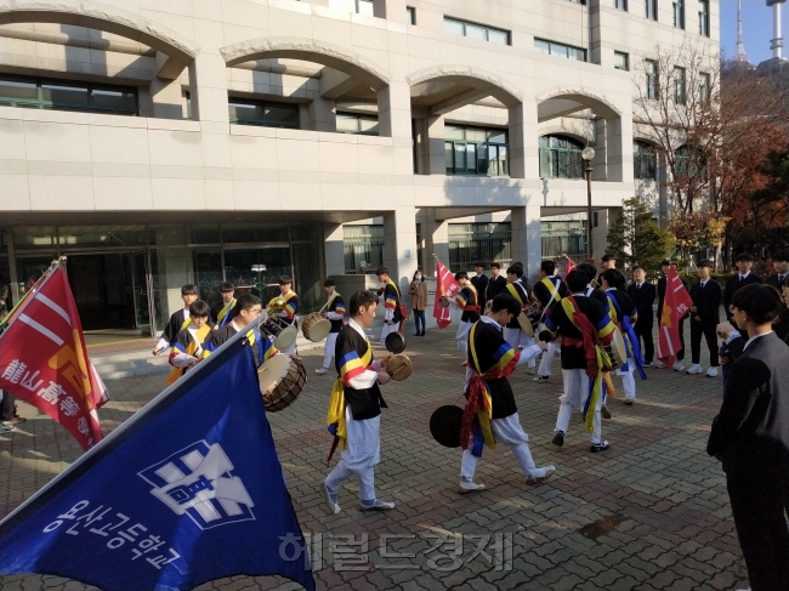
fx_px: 547
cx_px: 394
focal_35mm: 24
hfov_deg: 71.6
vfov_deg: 56.8
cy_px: 296
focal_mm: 3.94
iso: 250
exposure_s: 1/2304
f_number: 1.9
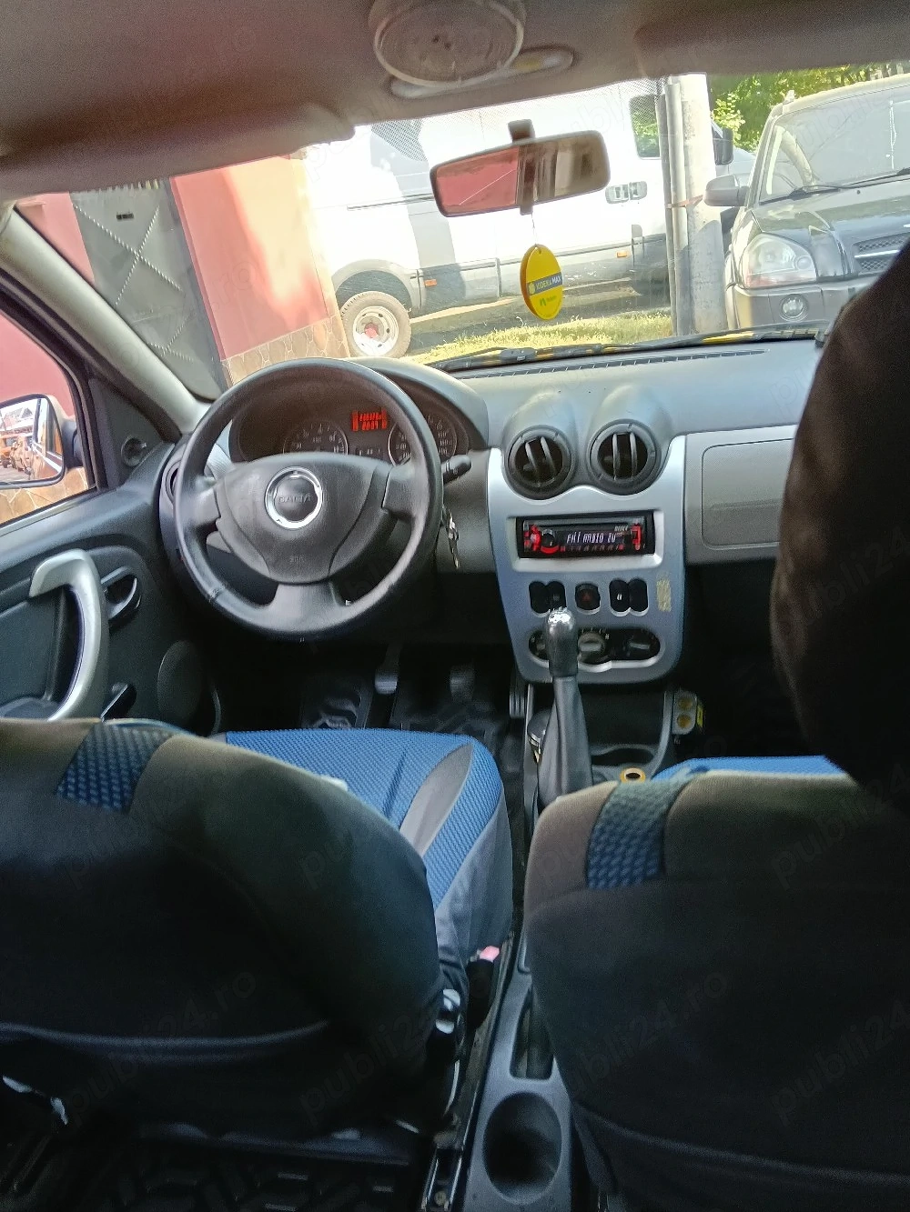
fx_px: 946
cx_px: 455
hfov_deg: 51.4
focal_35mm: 27
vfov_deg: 65.3
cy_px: 606
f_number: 1.8
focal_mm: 3.98
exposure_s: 1/33.3
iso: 125
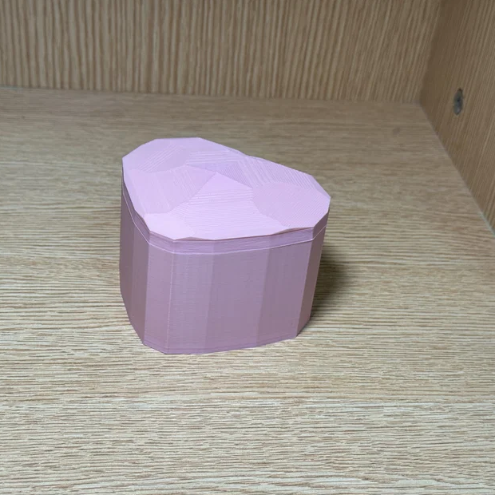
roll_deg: -5.4
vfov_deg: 30.0
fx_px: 922
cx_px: 234
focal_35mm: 57
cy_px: 247
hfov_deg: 30.0
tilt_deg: -33.2
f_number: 1.78
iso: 100
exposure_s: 1/100
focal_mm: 6.76
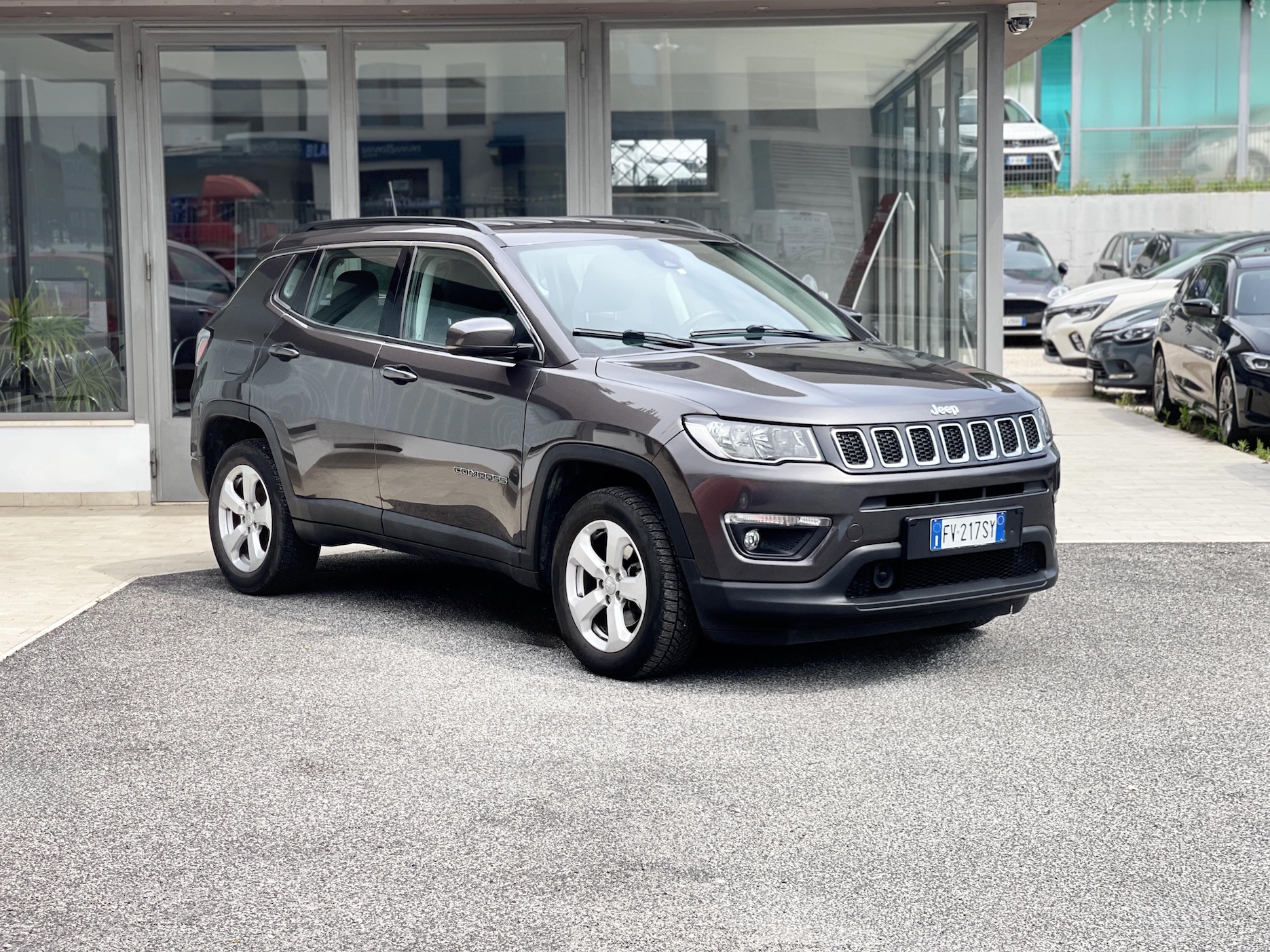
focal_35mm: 64
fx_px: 2348
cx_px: 635
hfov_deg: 30.3
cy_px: 476
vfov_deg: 22.9
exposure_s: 1/641
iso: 32
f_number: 2.2
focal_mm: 7.5
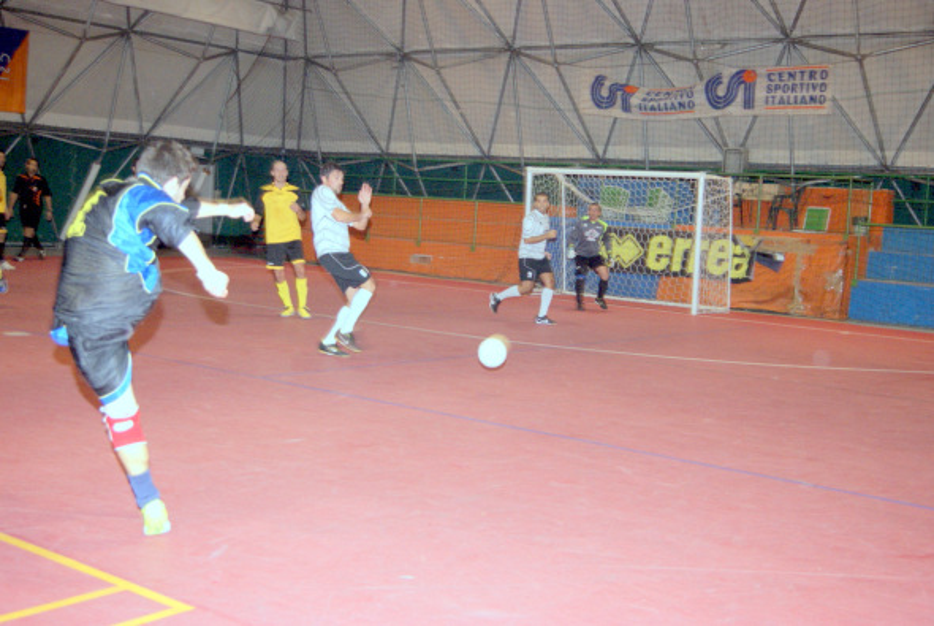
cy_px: 313
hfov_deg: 46.3
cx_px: 467
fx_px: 1091
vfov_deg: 32.0
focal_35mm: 42
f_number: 4.5
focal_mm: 28
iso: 400
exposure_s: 1/60
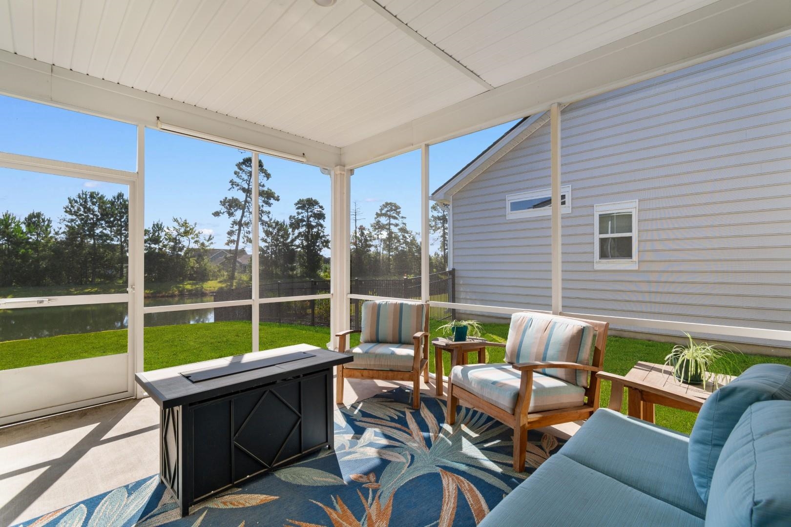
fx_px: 330
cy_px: 264
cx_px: 396
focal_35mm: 15
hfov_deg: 100.4
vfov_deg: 77.3
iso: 100
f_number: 6.3
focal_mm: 10
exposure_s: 1/160
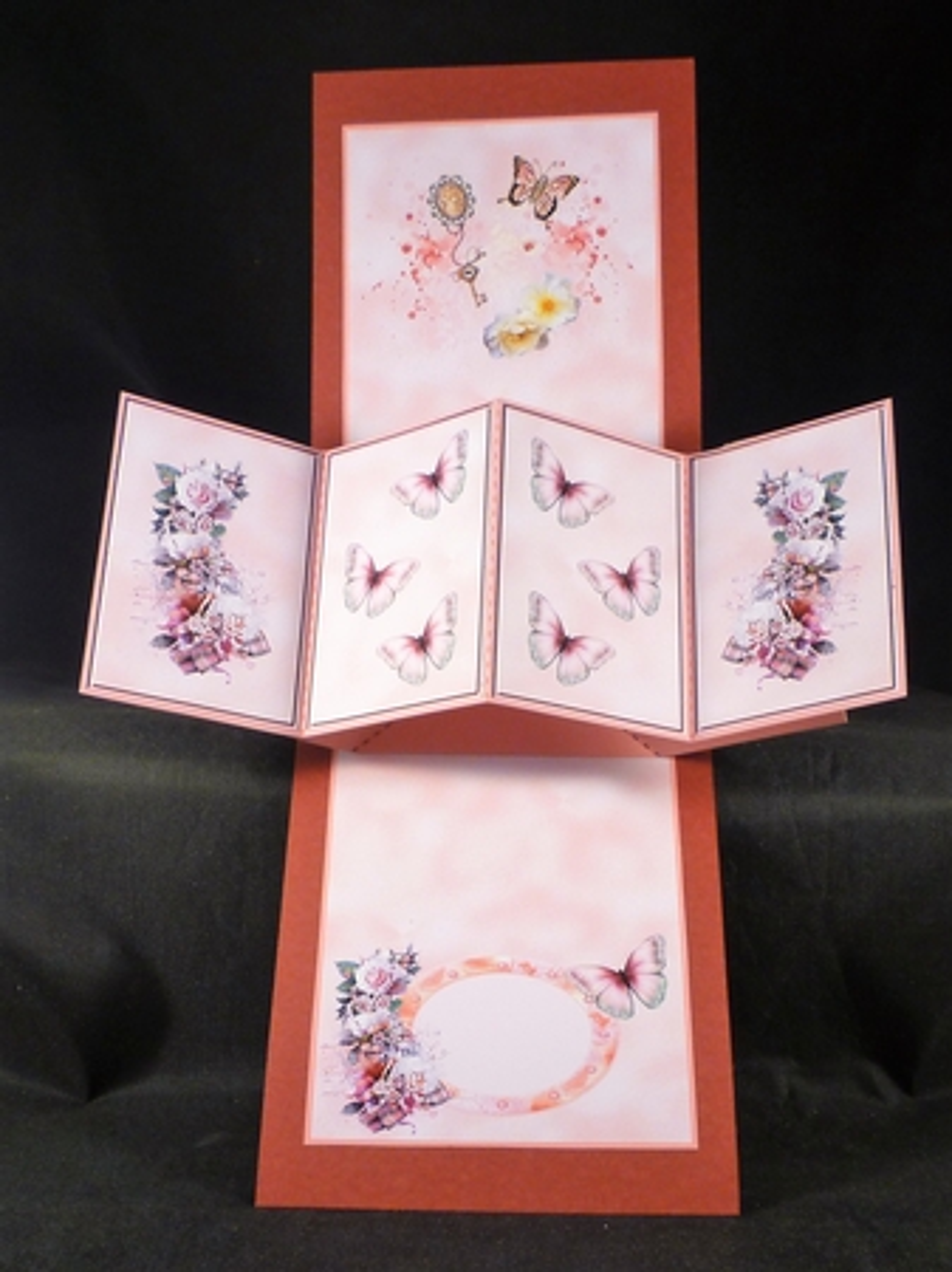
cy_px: 636
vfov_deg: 61.7
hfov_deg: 48.2
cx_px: 476
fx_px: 1064
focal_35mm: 29
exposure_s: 1/30
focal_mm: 5.2
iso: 80
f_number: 3.3
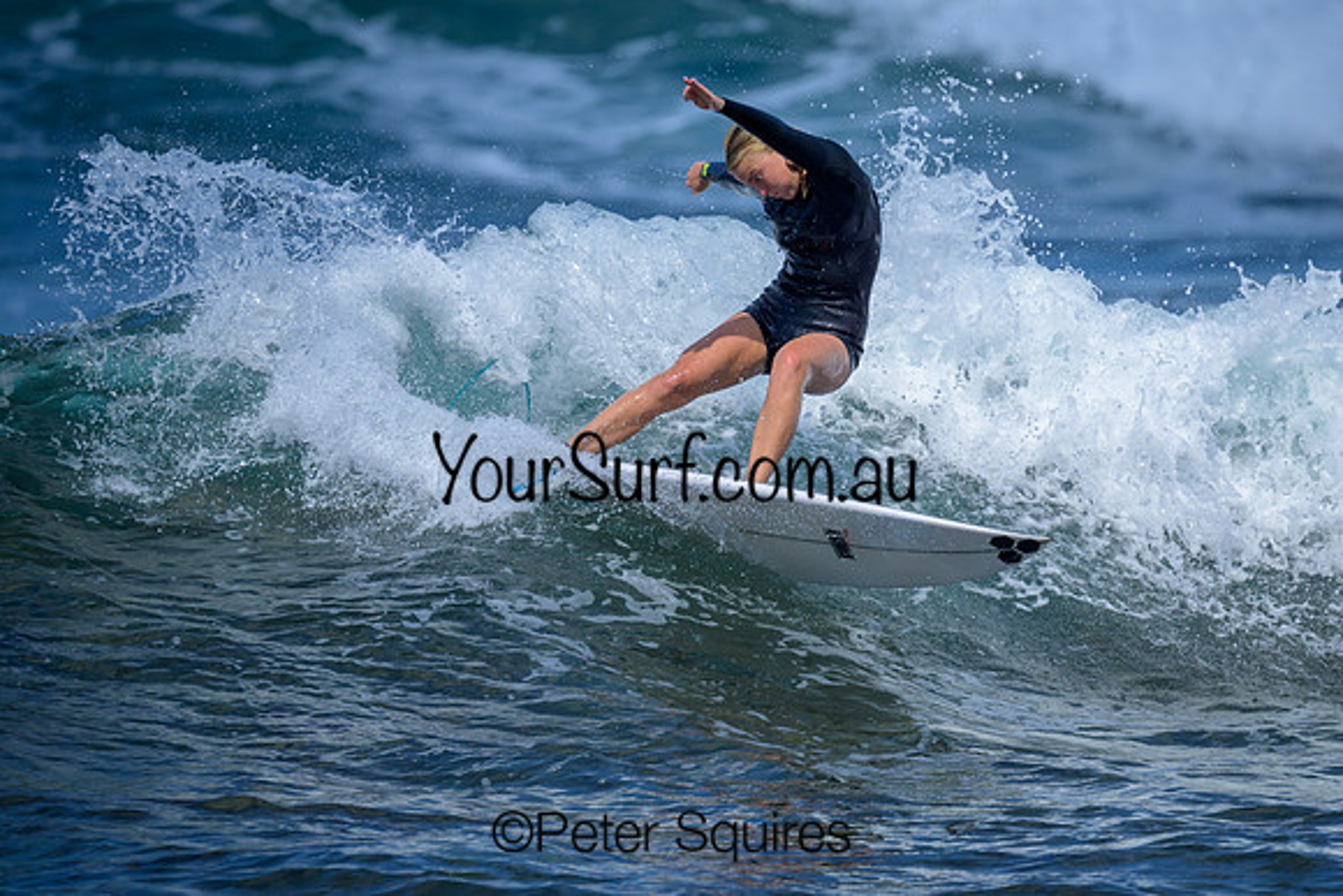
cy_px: 487
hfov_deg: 2.2
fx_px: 34210
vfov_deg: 1.5
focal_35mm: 917
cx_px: 717
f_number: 6.3
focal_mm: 800
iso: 320
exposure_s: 1/2500
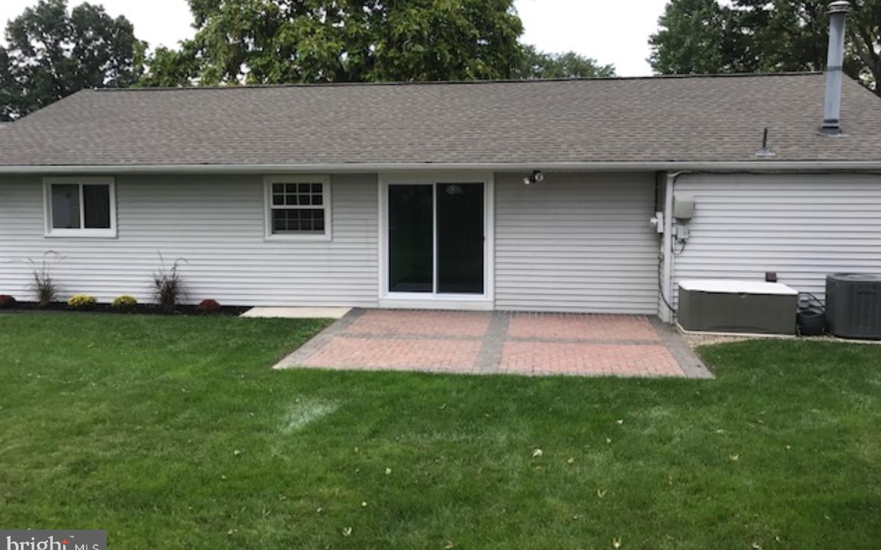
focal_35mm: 30
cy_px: 231
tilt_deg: -3.7
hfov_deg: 62.9
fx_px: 720
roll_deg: +0.3
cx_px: 443
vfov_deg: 41.7
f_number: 1.8
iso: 20
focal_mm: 3.99
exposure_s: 1/532
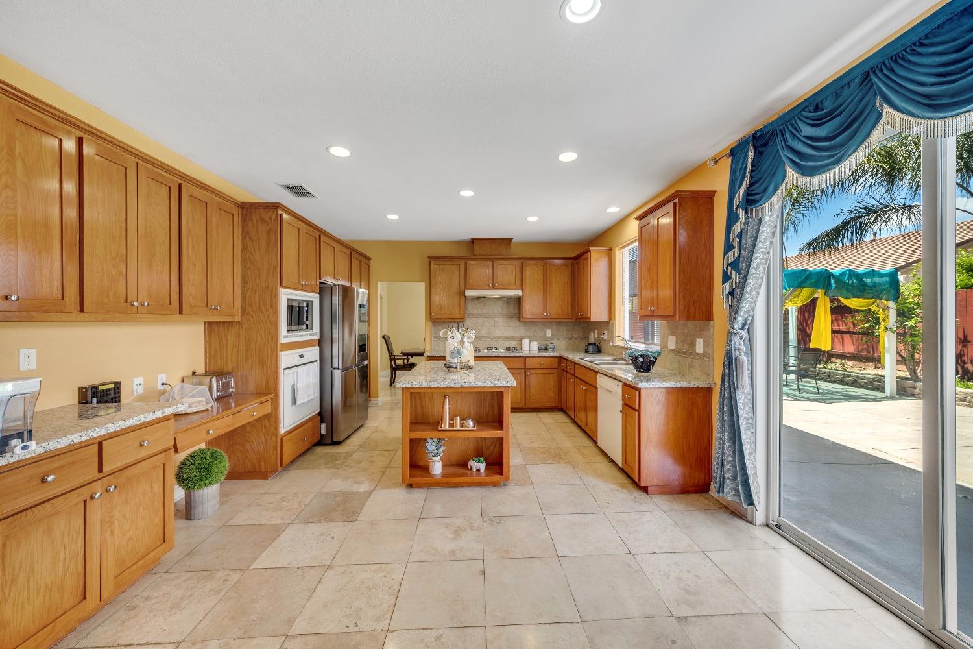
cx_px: 486
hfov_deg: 112.6
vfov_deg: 90.0
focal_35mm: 12
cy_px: 324
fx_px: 324
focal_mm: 12
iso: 200
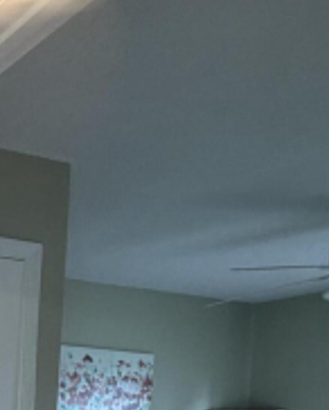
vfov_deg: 32.2
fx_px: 608
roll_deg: -2.3
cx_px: -230
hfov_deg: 21.9
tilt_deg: -3.3
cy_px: 467
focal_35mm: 50
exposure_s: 1/60
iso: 250
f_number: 2.2
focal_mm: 2.22
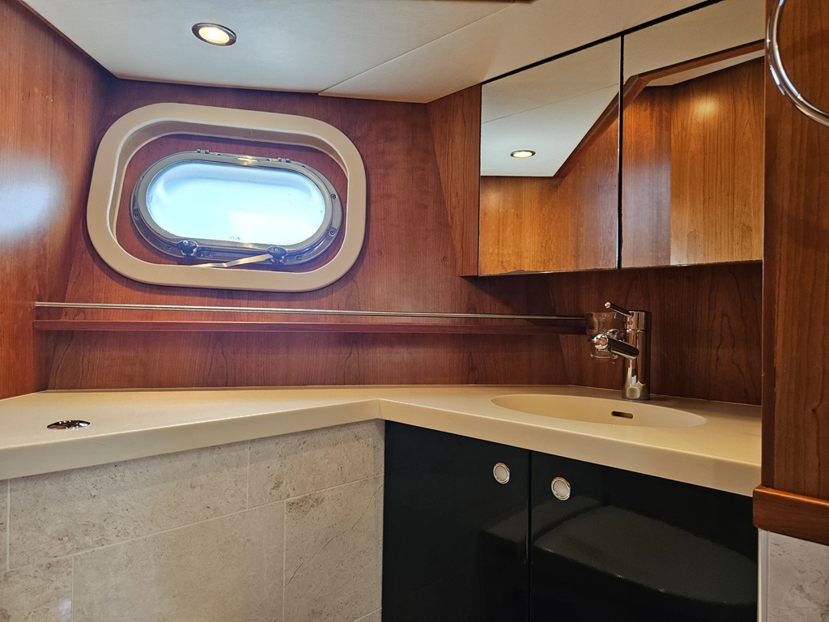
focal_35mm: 23
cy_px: 311
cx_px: 414
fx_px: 551
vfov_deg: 58.9
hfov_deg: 73.9
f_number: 1.8
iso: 320
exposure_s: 1/100
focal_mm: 5.4
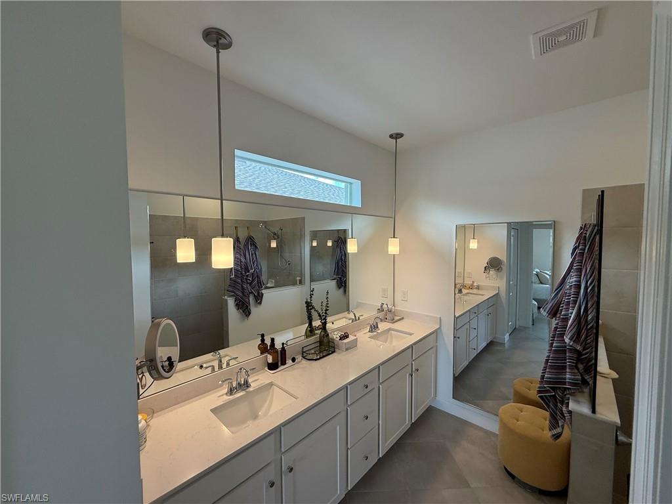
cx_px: 336
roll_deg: +0.4
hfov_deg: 102.1
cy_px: 252
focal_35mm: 14
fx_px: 272
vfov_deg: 85.7
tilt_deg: -3.1
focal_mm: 2.22
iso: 100
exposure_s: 1/120
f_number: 2.2
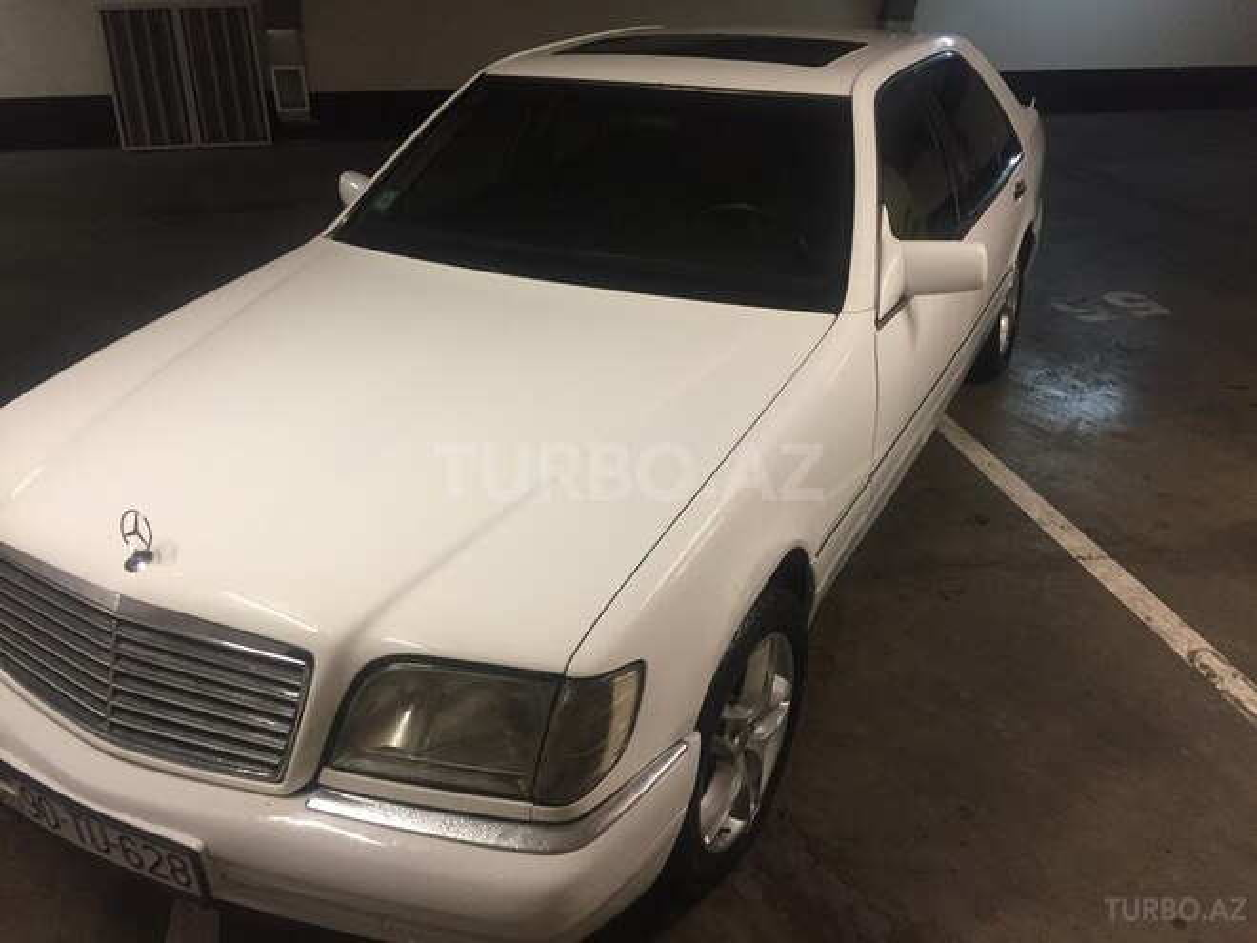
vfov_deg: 48.2
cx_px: 628
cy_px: 472
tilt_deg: -26.2
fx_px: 1053
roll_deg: -0.5
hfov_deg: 61.7
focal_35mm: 29
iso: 200
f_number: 2.2
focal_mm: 4.15
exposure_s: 1/33
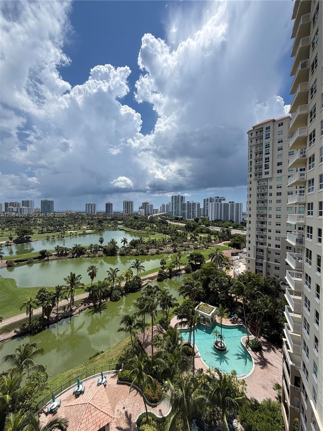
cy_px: 216
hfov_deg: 85.7
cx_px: 162
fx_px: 174
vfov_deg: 102.1
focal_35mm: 14
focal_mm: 2.22
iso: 20
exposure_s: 1/985
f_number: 2.2
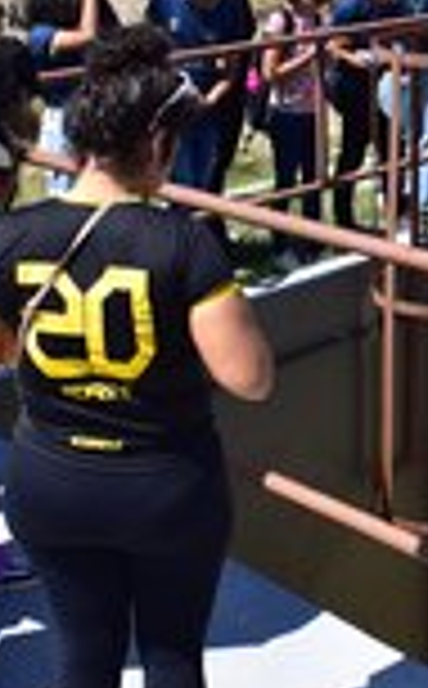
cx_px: 329
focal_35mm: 70
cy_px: 315
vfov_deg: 29.4
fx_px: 1313
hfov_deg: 18.4
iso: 400
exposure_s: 1/500
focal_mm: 18
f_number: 11
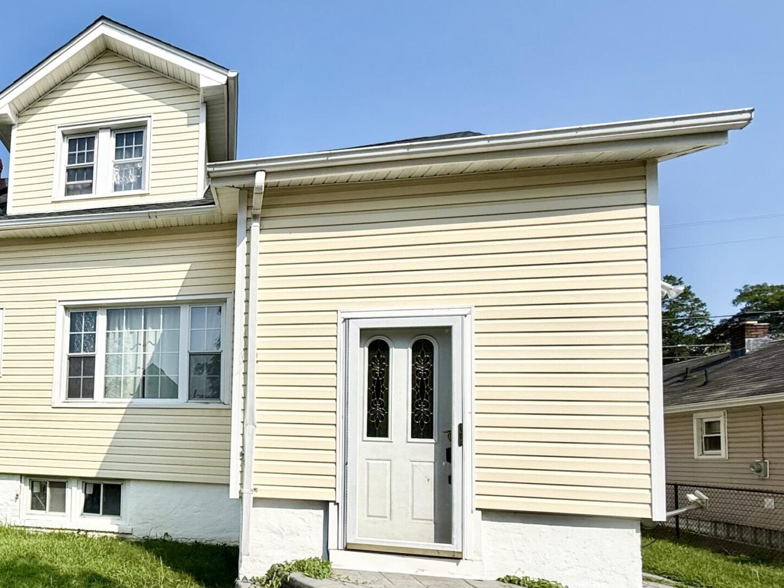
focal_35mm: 25
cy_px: 416
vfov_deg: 53.2
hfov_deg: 59.8
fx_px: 566
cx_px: 90
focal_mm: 2.22
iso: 50
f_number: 2.2
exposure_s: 1/6173
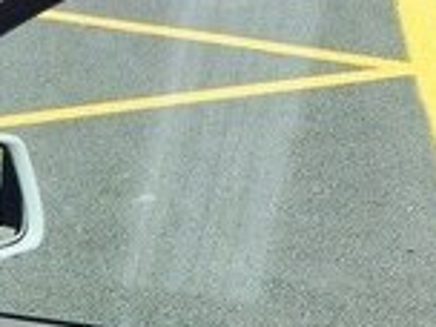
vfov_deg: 10.9
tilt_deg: -30.0
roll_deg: +4.4
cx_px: -278
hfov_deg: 14.3
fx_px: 1587
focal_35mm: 126
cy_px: 612
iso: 32
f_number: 2.2
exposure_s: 1/304
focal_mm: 4.15
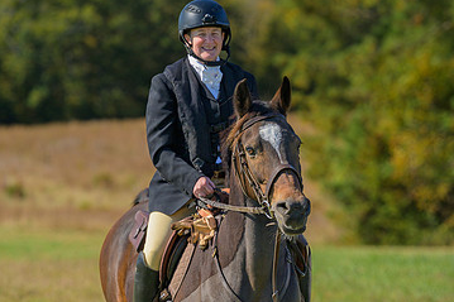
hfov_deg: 8.0
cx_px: 268
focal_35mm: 257
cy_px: 149
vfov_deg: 5.3
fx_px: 3239
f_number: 3.2
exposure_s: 1/1250
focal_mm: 125
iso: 200
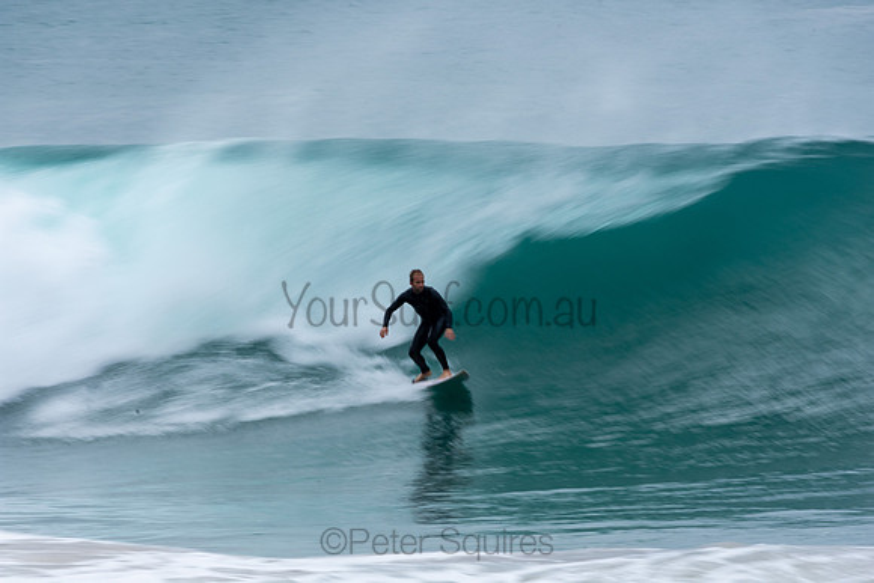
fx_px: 18212
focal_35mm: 750
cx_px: 437
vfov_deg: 1.8
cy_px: 292
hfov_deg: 2.7
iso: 100
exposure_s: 1/25
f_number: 22
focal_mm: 500
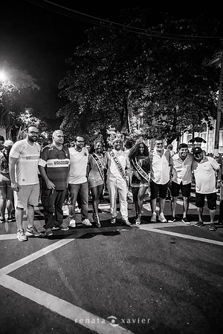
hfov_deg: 53.1
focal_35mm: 24
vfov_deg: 73.7
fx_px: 223
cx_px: 112
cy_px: 167
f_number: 2
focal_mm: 24
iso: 2500
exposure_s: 1/200
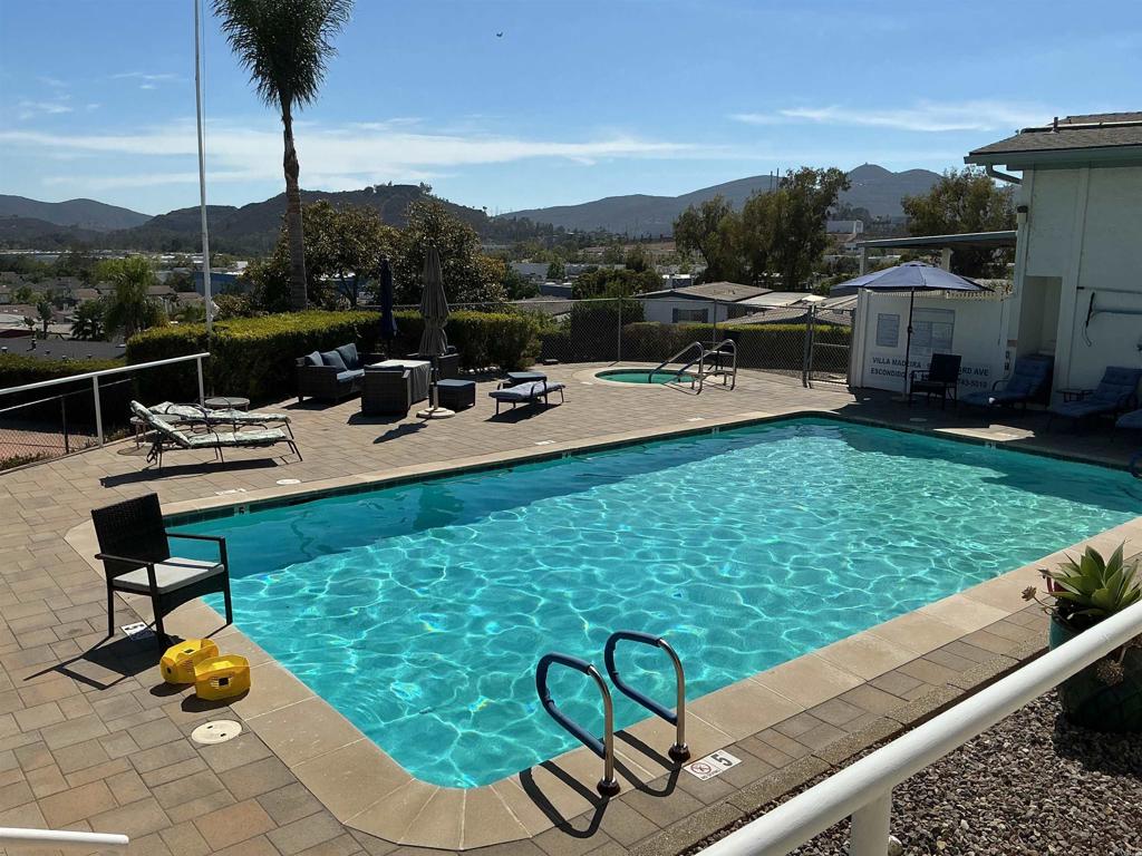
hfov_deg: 61.7
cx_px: 571
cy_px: 428
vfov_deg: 48.2
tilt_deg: -10.7
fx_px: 957
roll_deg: +0.1
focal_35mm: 29
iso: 25
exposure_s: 1/4405
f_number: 1.8
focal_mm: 3
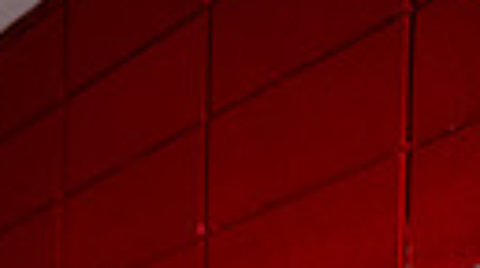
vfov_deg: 10.7
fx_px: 1118
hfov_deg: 23.2
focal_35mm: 88
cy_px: 726
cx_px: -2
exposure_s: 1/640
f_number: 1.6
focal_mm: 24
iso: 100
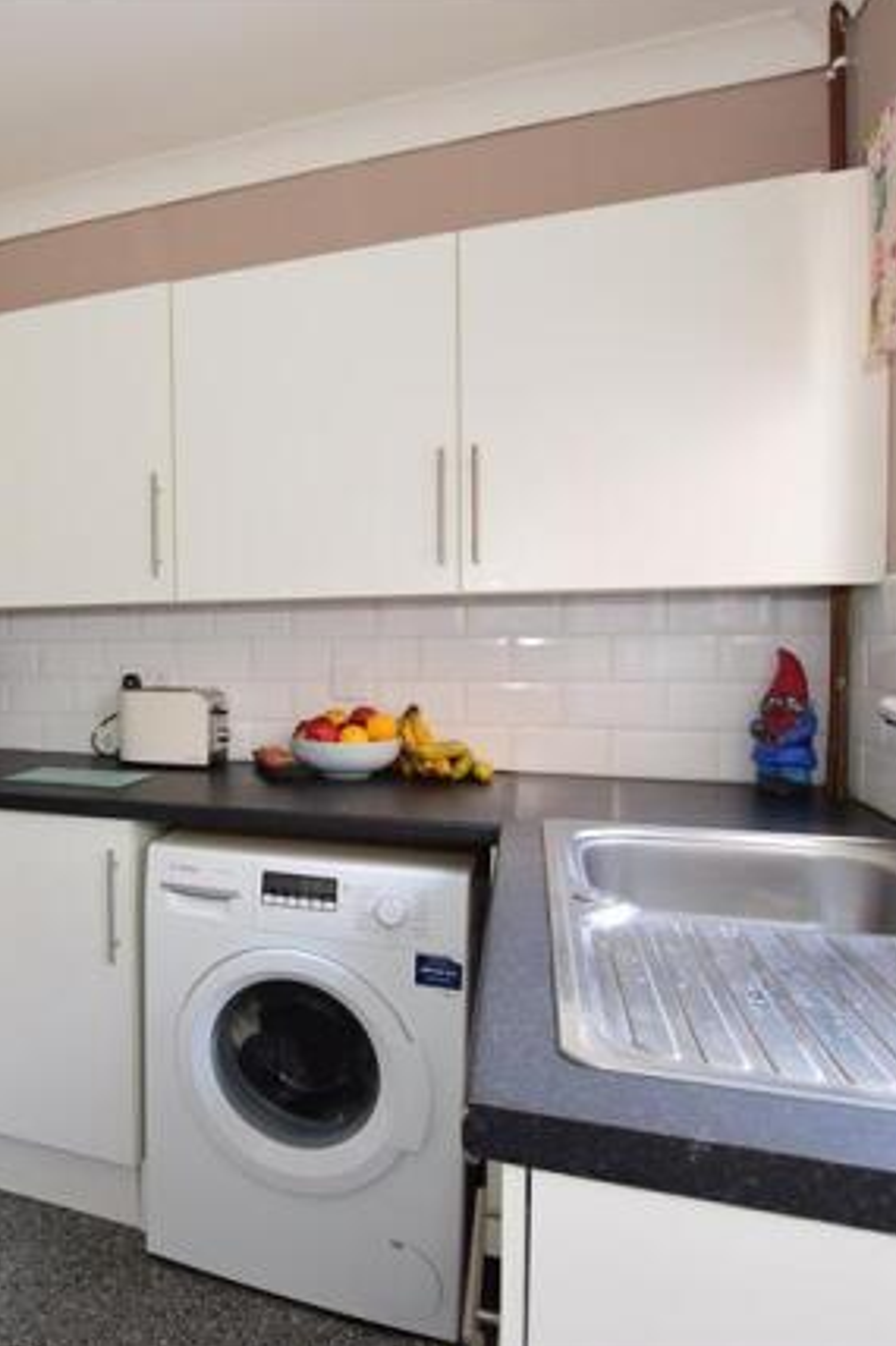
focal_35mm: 23
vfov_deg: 76.1
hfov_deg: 49.9
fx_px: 859
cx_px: 116
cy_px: 668
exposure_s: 1/13
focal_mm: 10
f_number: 5.6
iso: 400
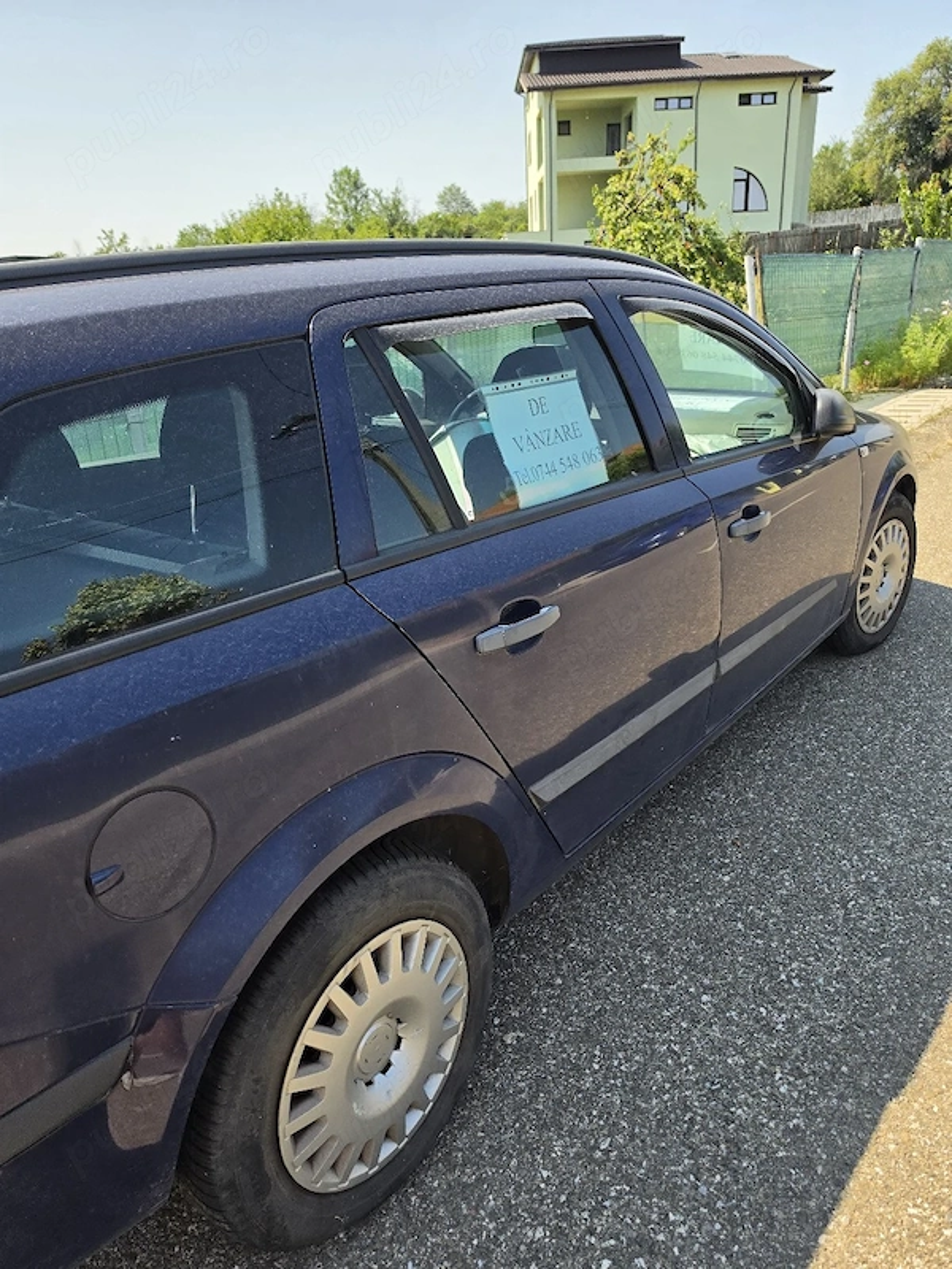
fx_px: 843
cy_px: 634
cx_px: 476
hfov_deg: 58.9
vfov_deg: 73.9
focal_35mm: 23
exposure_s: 1/5000
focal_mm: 6.5
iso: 64
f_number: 1.4
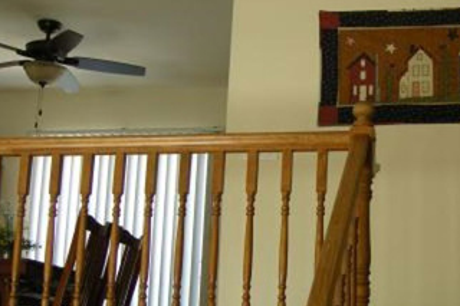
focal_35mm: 75
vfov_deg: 18.1
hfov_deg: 26.0
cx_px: 424
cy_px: 194
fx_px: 958
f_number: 2.7
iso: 133
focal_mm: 7.5
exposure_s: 1/54
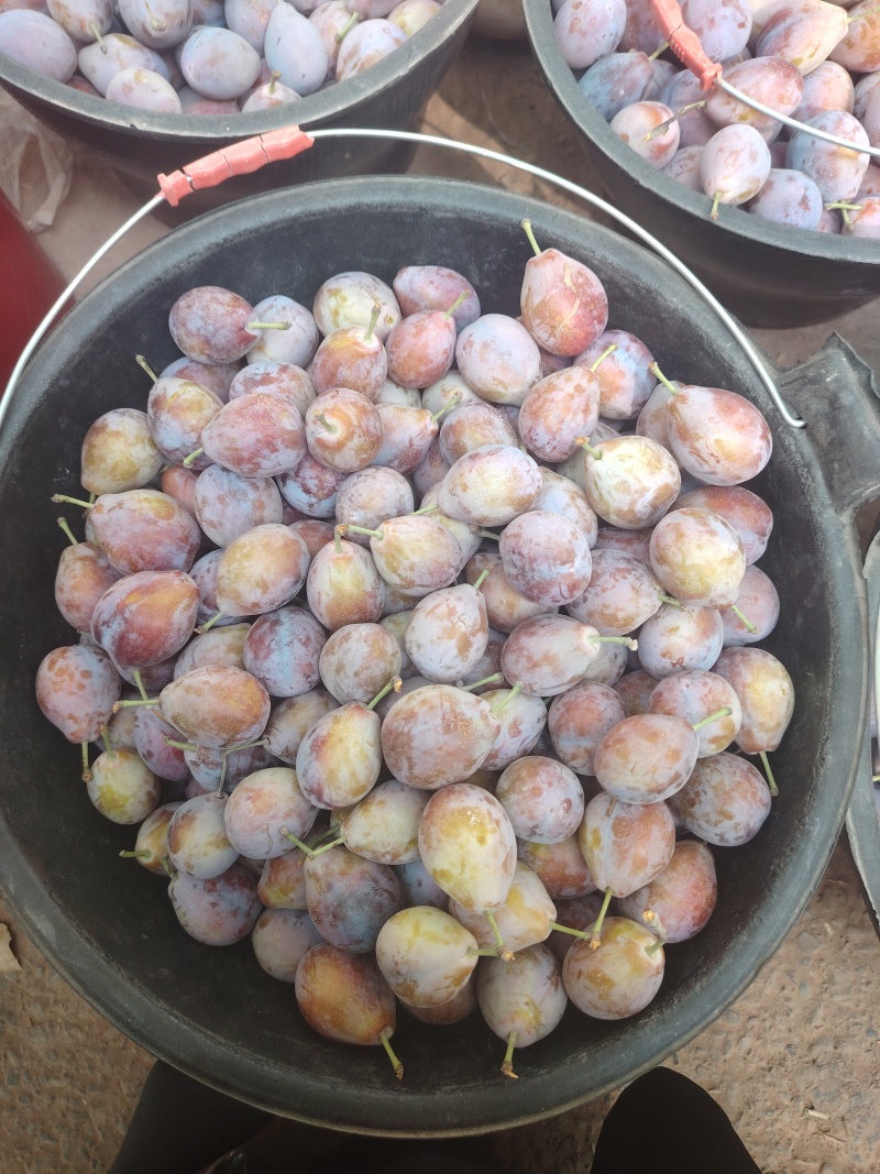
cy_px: 587
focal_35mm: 24
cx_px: 440
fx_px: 814
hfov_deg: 56.8
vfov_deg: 71.6
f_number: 1.75
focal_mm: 5.25
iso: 363
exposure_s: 1/100
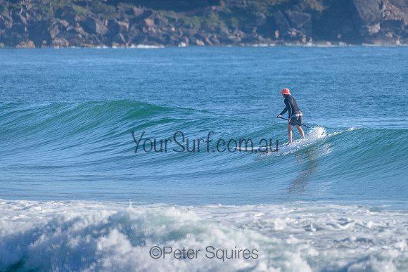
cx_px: 217
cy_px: 123
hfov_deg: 3.4
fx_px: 6949
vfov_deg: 2.2
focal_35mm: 613
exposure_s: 1/2000
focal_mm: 500
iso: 200
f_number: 5.6
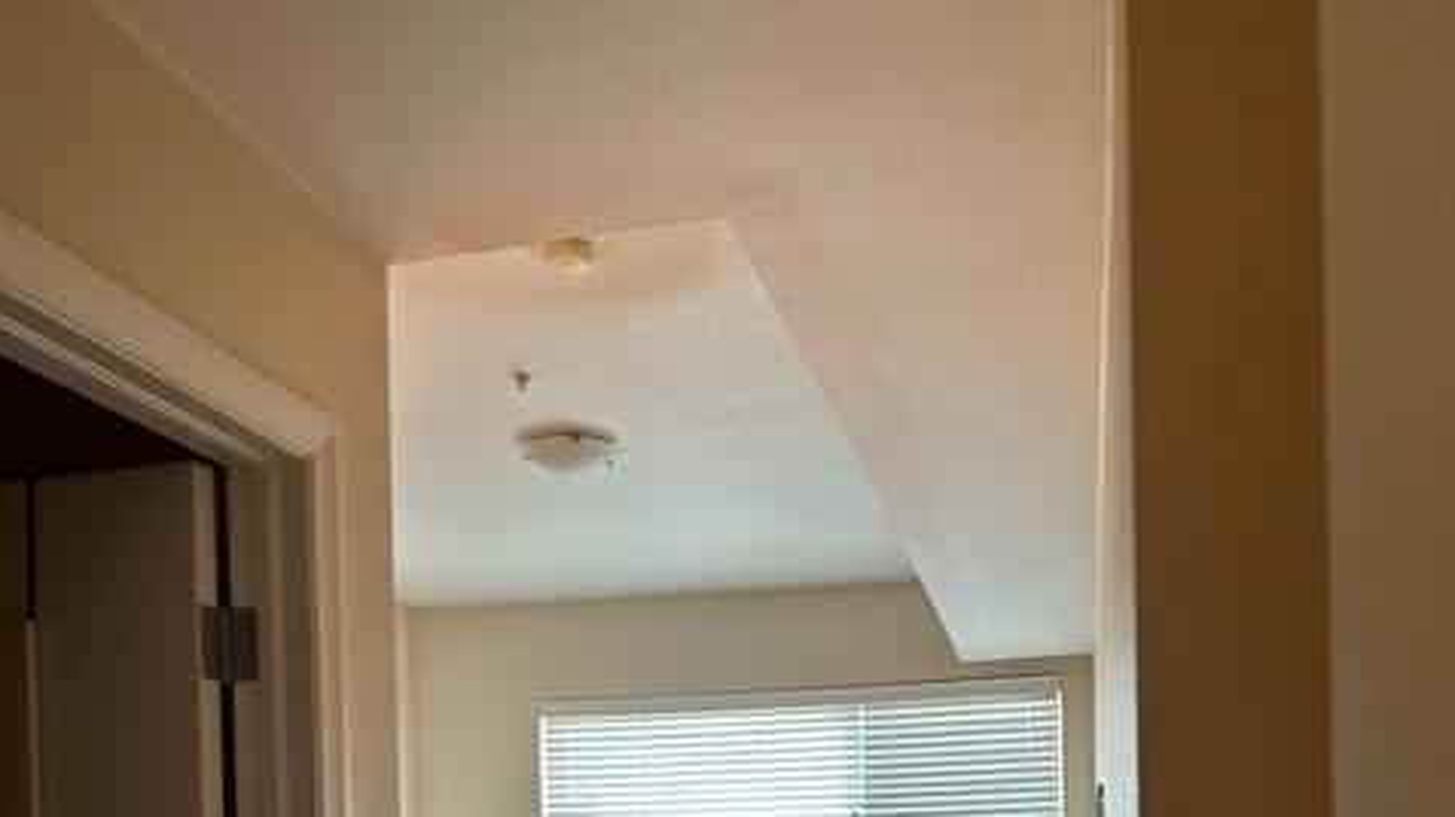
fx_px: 1466
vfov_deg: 28.1
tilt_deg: +0.7
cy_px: 924
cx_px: 726
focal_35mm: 38
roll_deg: +0.2
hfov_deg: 52.8
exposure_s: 1/60
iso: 250
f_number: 1.5
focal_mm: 5.7
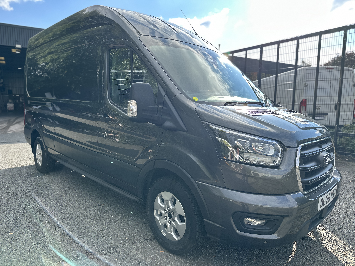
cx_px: 178
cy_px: 133
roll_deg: -0.5
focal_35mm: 24
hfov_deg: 71.6
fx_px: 246
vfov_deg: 56.8
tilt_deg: -6.6
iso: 80
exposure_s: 1/1227
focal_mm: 6.86
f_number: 1.78
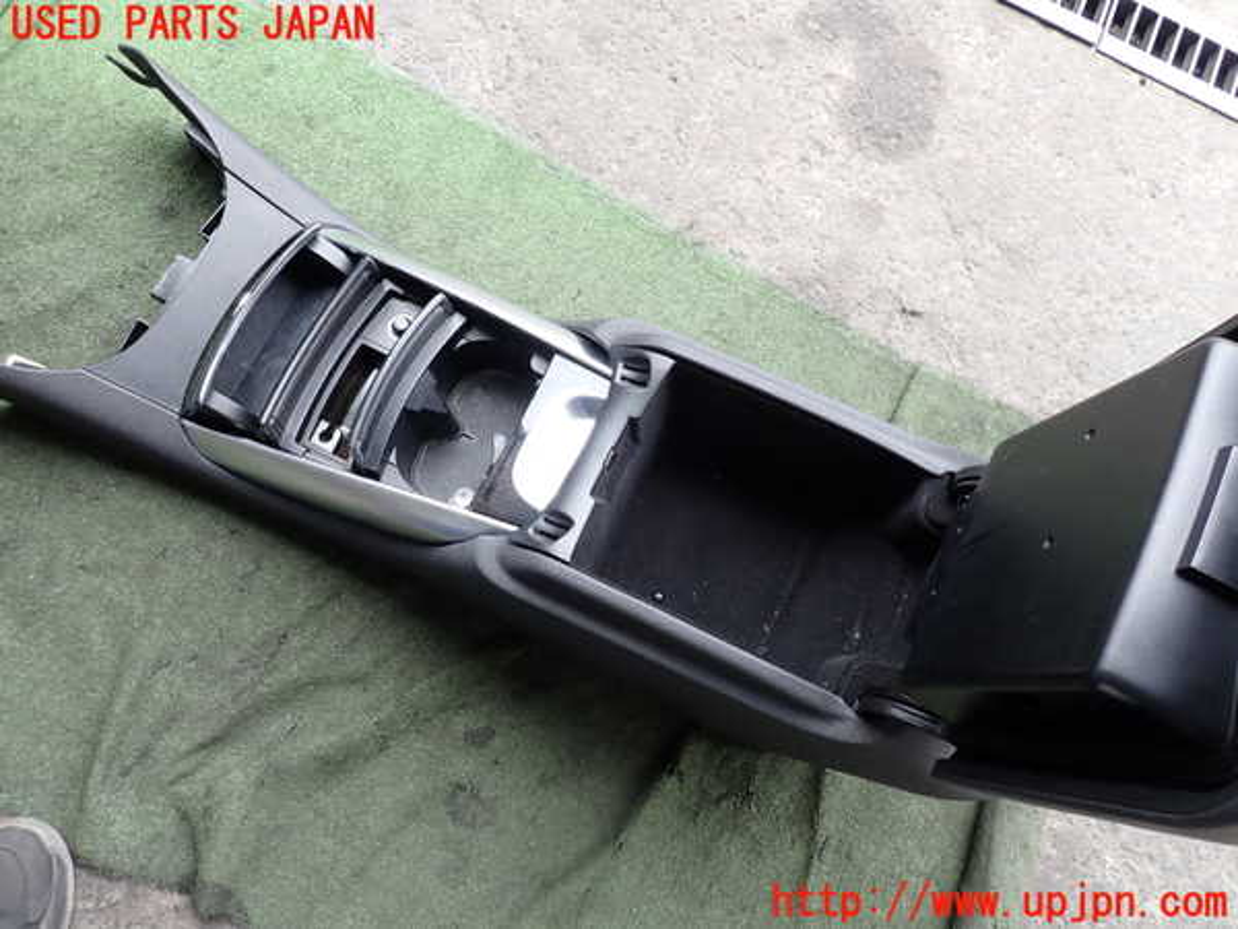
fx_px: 894
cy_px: 464
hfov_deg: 69.4
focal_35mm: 25
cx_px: 619
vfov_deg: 54.9
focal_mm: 4.5
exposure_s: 1/80
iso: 100
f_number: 2.8
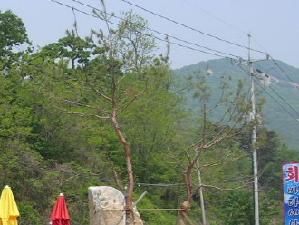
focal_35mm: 92
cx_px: -7
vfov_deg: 15.6
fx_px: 795
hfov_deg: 20.5
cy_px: 248
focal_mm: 7.8
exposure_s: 1/505
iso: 64
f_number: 4.8
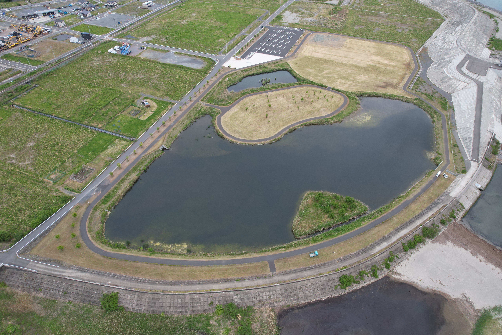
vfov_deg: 57.2
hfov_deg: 78.6
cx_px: 251
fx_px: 307
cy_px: 168
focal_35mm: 22
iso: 100
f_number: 2.8
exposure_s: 1/1000
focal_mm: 8.38
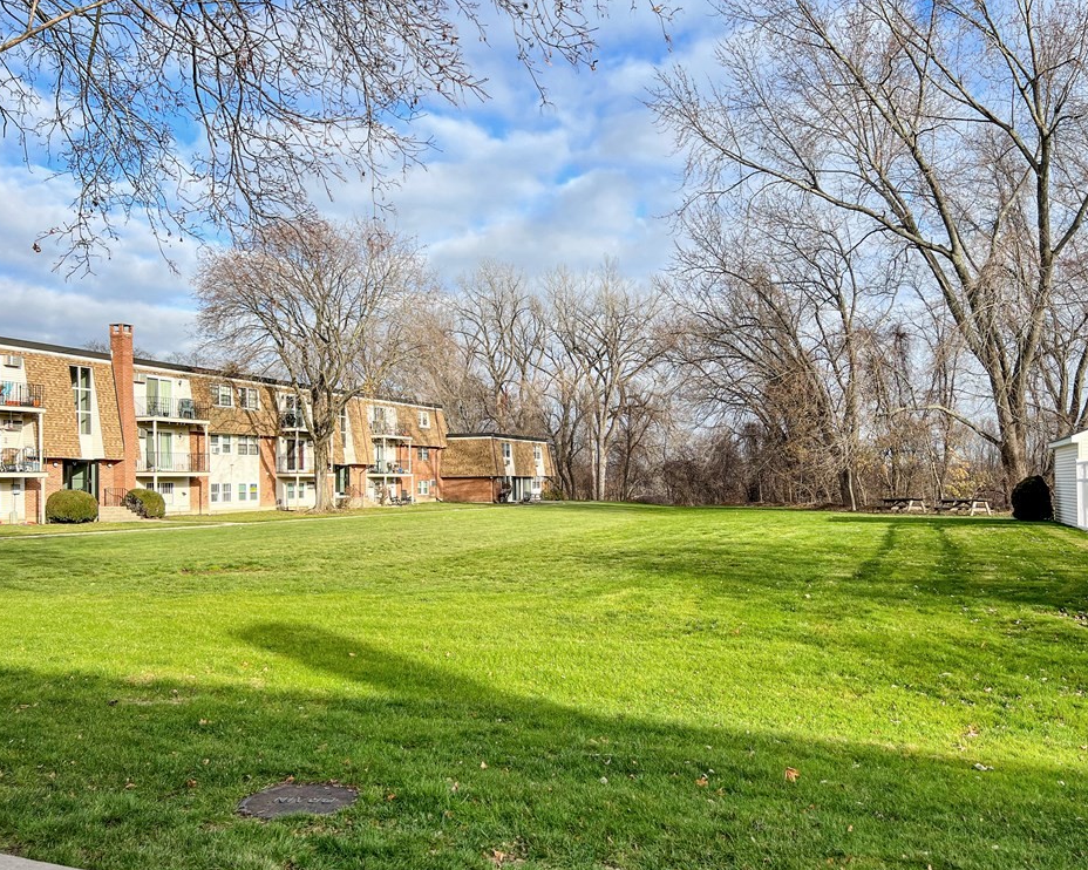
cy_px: 446
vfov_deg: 51.5
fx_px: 901
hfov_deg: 62.2
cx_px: 571
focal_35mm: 28
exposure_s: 1/2632
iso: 50
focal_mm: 5.7
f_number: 1.5
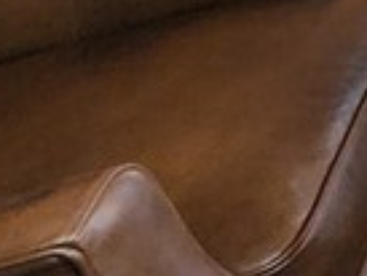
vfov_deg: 9.6
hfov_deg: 9.5
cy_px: -665
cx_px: 1294
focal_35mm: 97
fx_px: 1029
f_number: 2.2
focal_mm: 2.2
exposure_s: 1/60
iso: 200
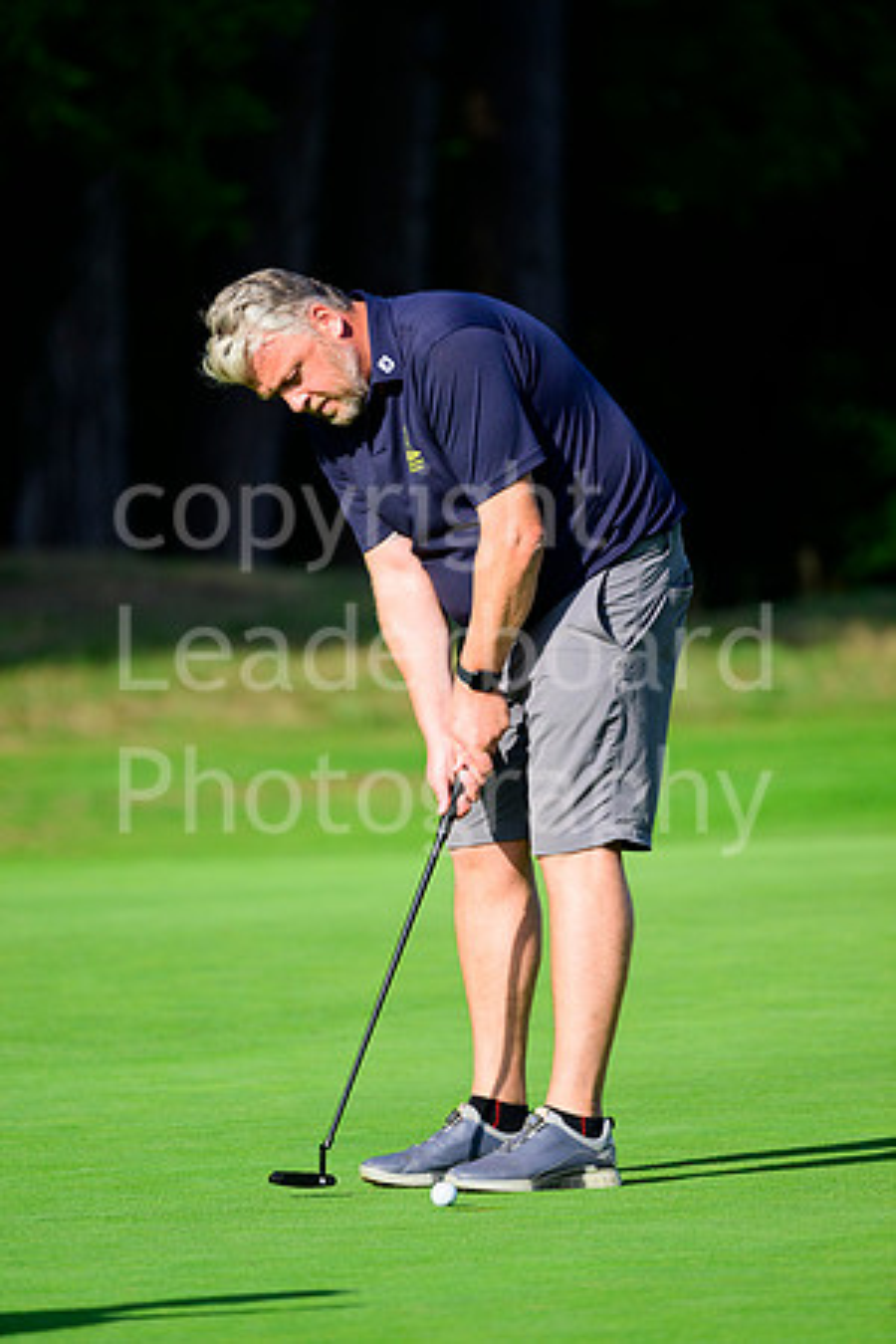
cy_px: 672
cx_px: 448
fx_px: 12692
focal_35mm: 340
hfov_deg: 4.0
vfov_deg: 6.1
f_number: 5.6
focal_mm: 340
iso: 640
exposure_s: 1/2500
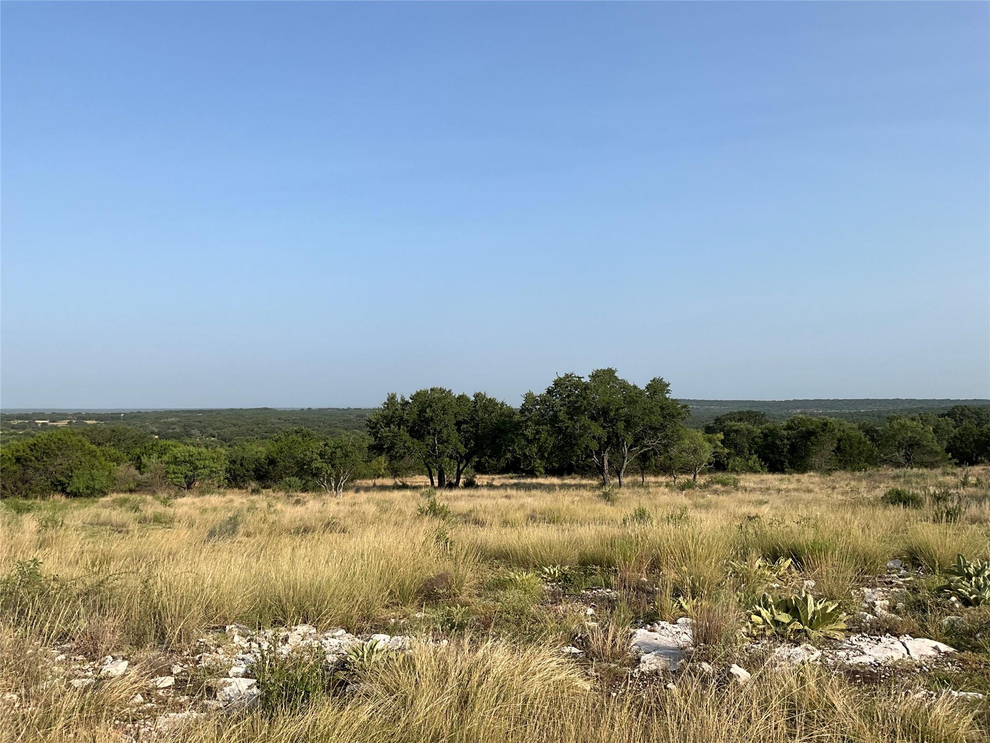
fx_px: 829
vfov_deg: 48.2
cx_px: 495
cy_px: 372
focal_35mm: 29
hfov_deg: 61.7
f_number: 1.8
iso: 25
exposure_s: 1/2227
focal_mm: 3
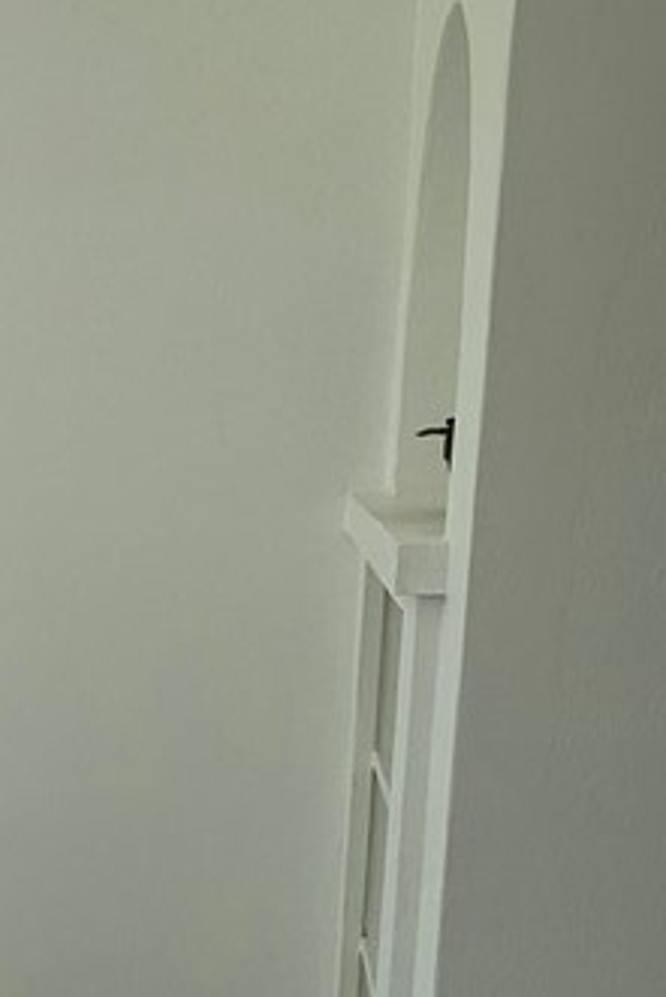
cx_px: -247
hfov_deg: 25.0
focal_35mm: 45
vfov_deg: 42.6
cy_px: 714
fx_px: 1247
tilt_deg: -12.3
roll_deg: +2.2
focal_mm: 2.22
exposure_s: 1/502
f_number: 2.2
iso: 50
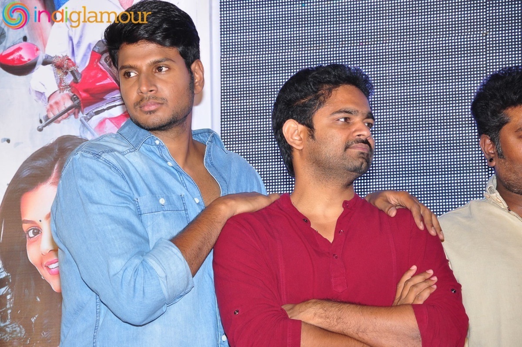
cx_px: 261
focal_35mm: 158
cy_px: 174
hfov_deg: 13.1
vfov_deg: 8.7
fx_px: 2281
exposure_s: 1/125
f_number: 7.1
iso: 500
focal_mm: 105
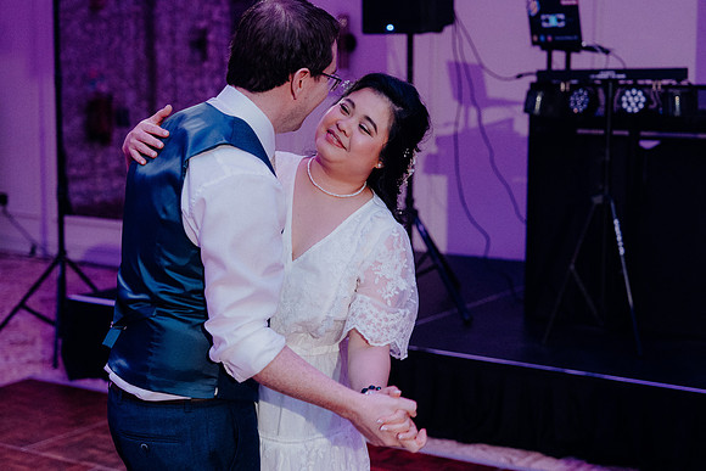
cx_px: 353
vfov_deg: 20.0
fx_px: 1334
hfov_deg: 29.6
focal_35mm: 68
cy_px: 236
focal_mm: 68
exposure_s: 1/160
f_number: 3.5
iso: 3200
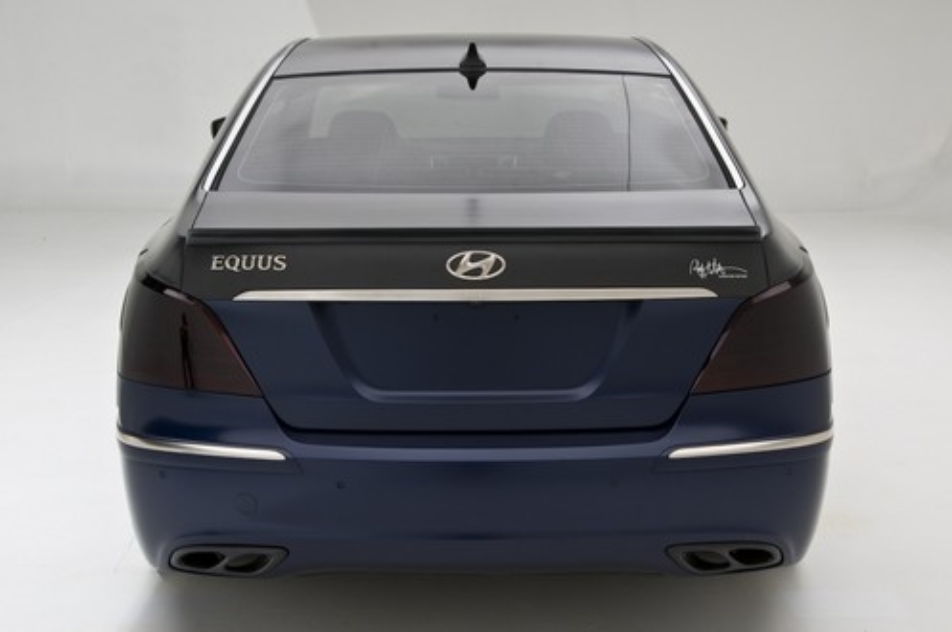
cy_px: 316
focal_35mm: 60
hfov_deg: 33.4
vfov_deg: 22.6
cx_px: 476
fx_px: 1585
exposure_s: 1/160
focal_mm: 40
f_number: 13
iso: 200
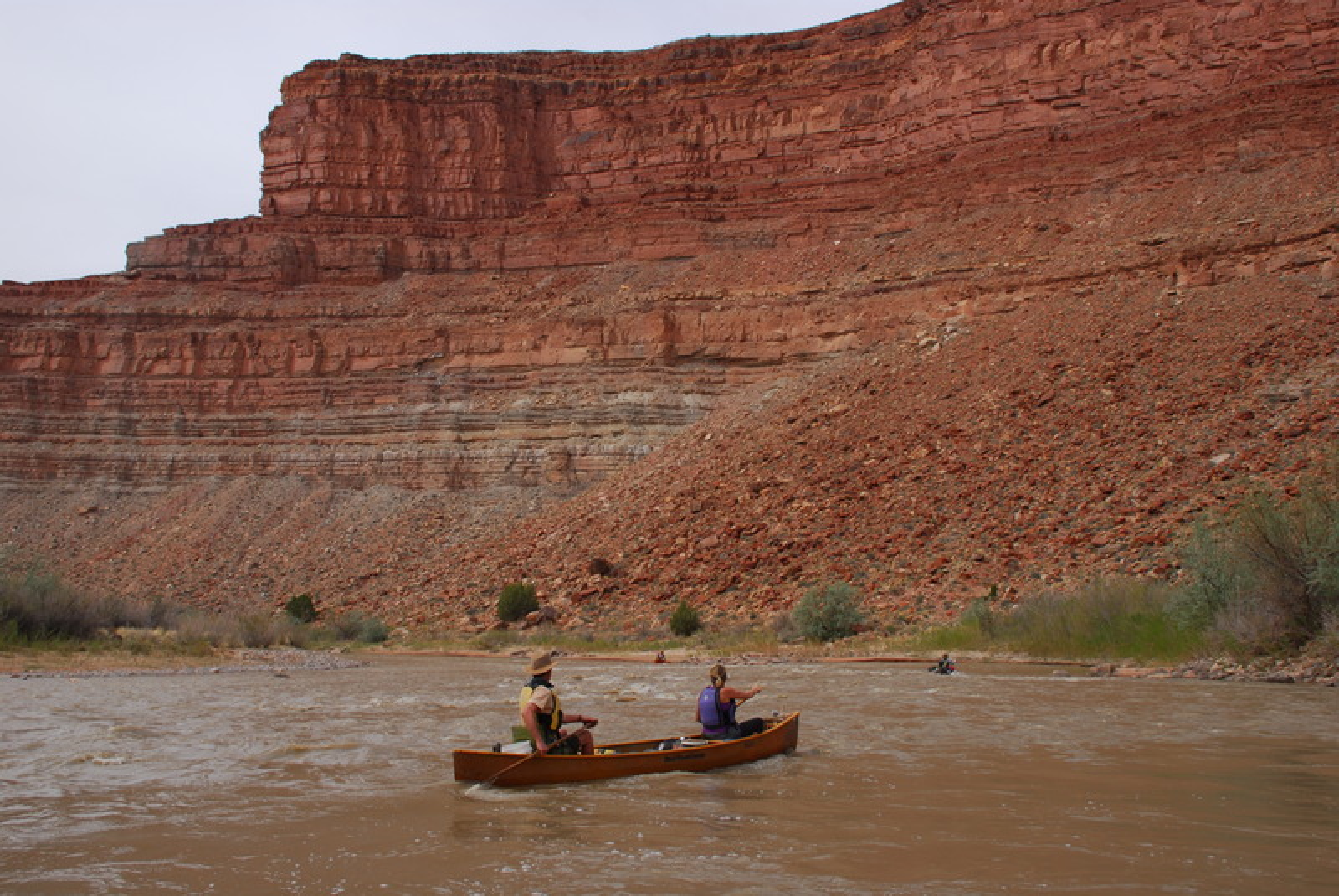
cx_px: 670
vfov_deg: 40.0
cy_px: 448
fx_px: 1229
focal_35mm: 33
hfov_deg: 57.2
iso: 100
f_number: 8
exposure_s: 1/250
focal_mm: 22
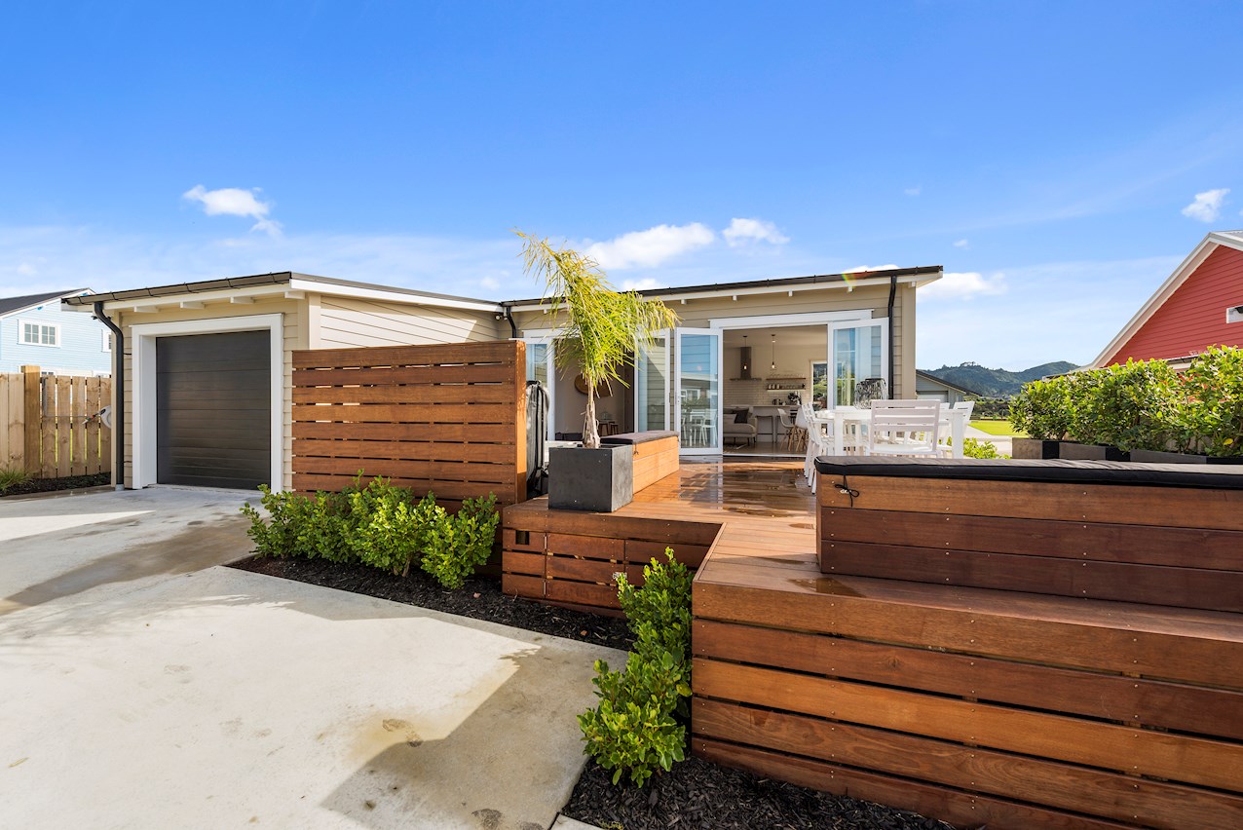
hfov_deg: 104.2
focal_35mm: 14
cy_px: 415
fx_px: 484
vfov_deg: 81.3
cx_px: 622
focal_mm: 14
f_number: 5.6
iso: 80
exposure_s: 1/320
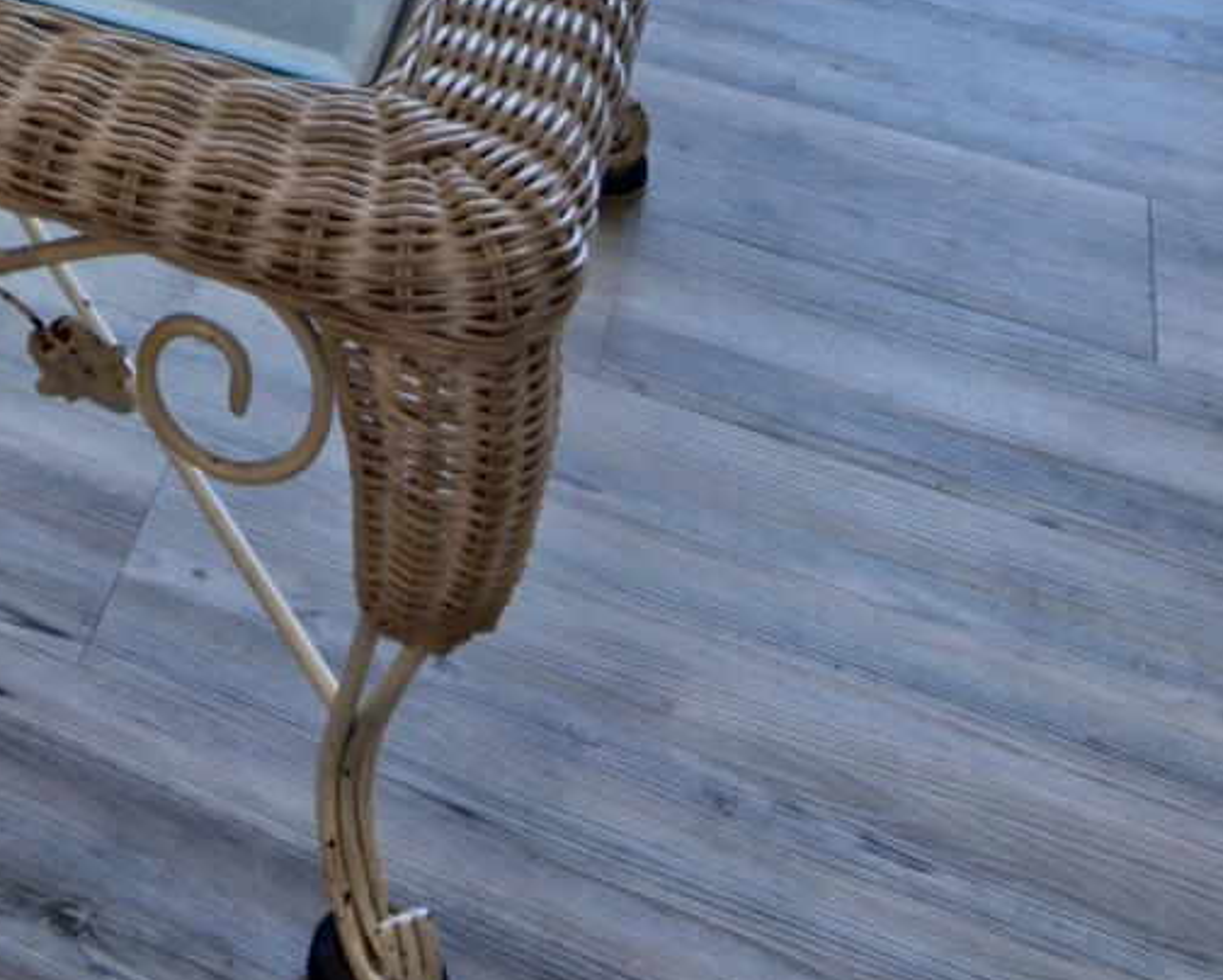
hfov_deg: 24.9
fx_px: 2427
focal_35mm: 67
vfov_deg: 16.0
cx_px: -320
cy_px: -1138
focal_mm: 12
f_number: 19
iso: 200
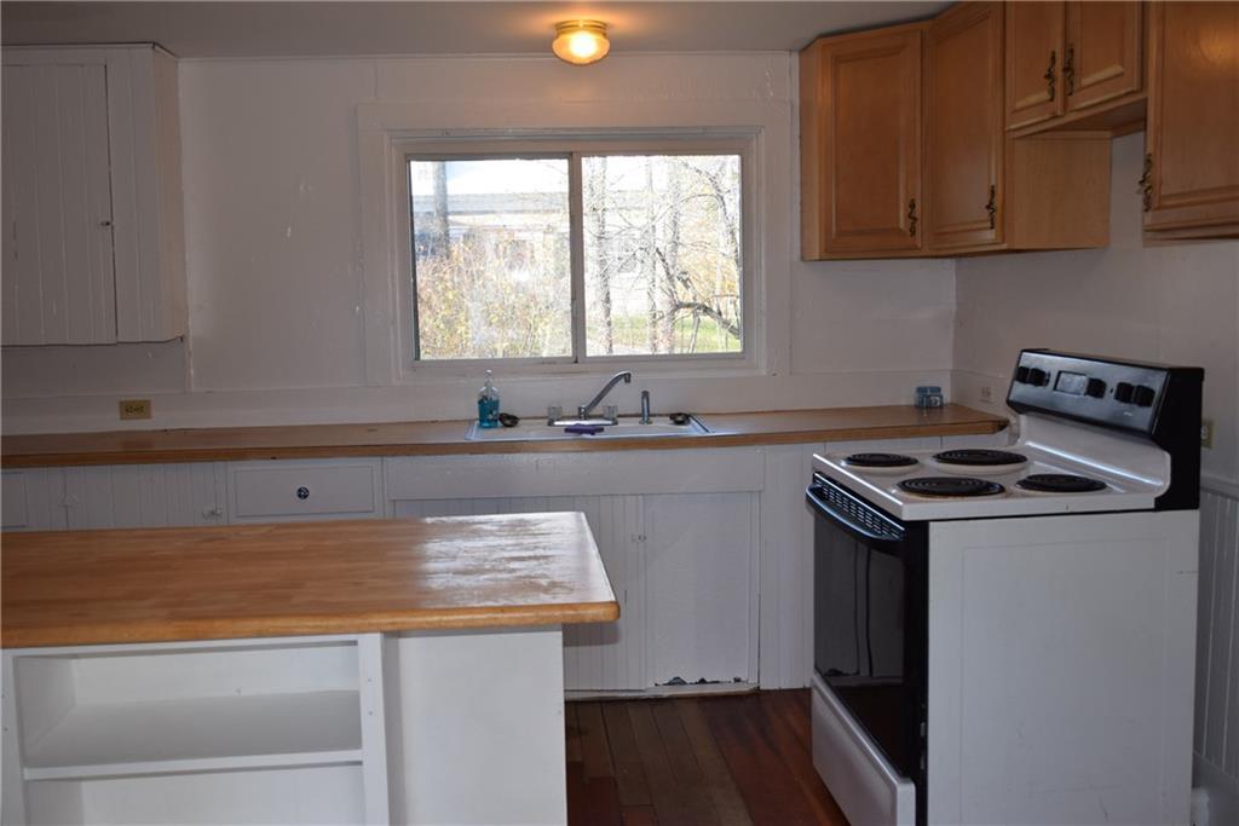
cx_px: 620
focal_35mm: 36
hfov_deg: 53.1
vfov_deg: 36.9
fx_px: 1239
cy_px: 413
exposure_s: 1/125
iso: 450
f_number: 5.6
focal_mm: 24
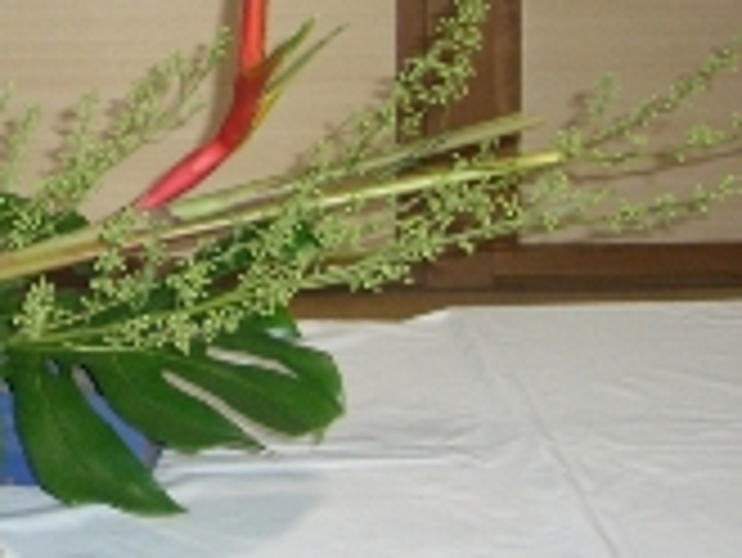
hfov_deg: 19.9
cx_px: -45
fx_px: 2038
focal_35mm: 95
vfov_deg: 15.3
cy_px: 18
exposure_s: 1/60
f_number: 2.6
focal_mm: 5.8
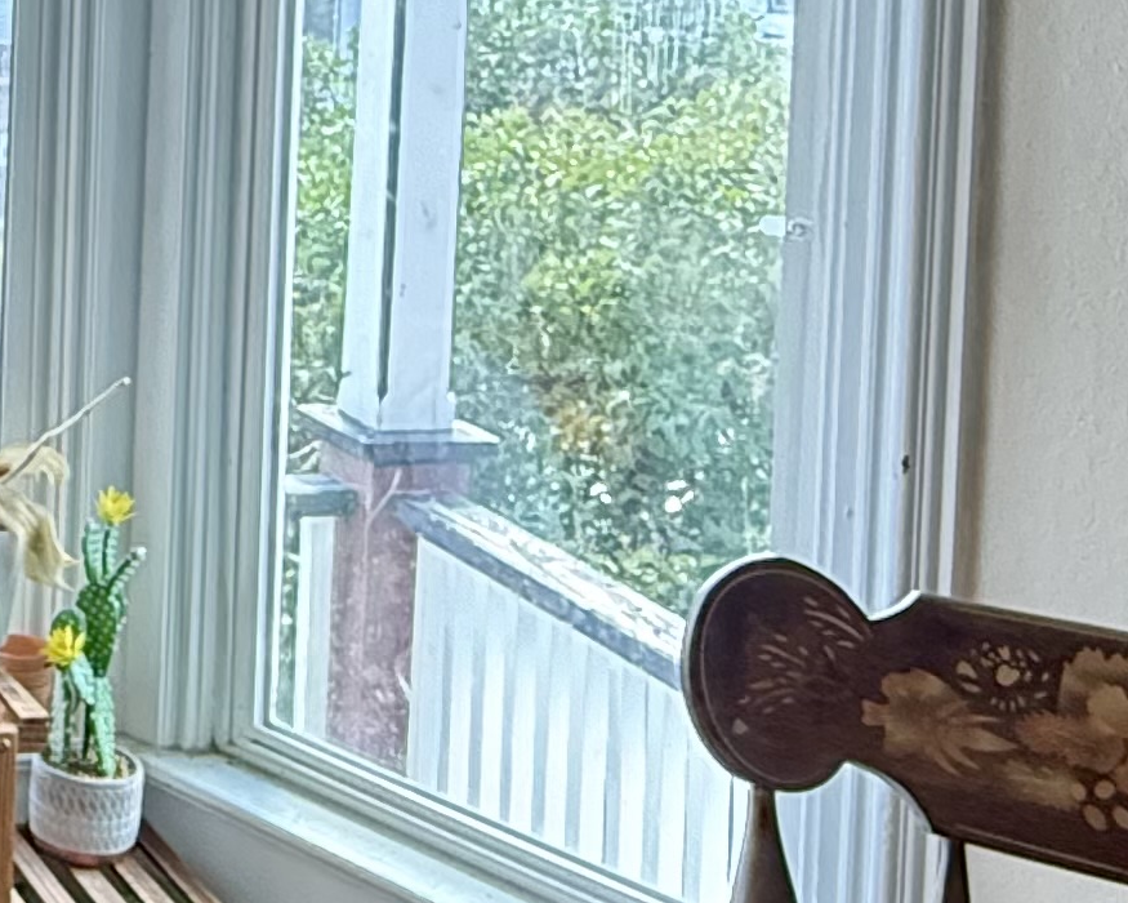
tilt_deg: -0.6
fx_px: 2103
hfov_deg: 26.5
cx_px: -245
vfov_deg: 23.1
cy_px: -36
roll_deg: -2.1
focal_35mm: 63
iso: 500
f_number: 2.2
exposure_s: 1/60
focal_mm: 2.22
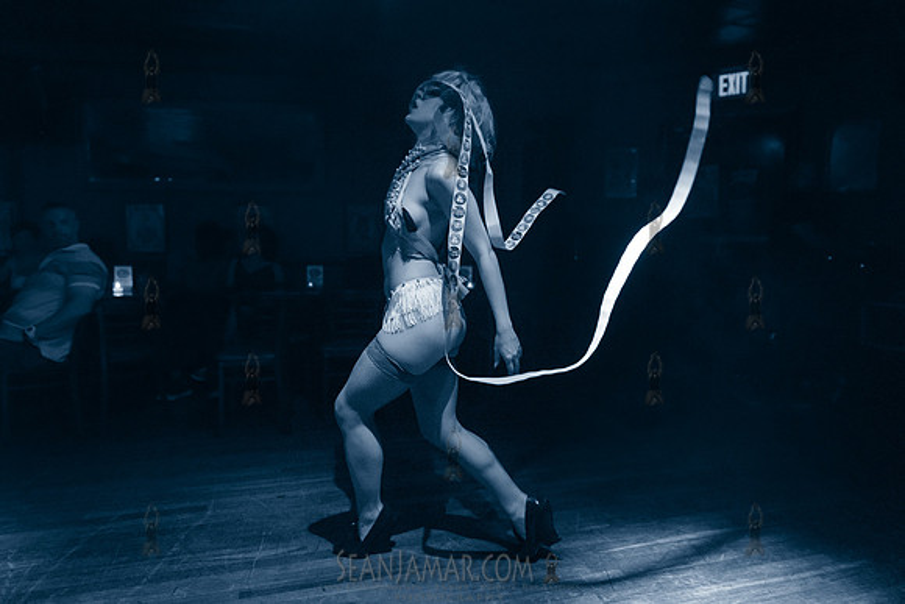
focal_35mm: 24
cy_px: 302
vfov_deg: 53.2
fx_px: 603
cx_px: 452
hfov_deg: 73.7
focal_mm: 24
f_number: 2.8
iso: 5000
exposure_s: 1/320
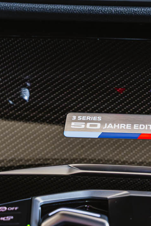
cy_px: -47
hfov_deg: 10.0
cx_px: 120
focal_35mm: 136
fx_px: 857
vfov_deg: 14.5
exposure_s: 1/40
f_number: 5
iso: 640
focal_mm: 41.4
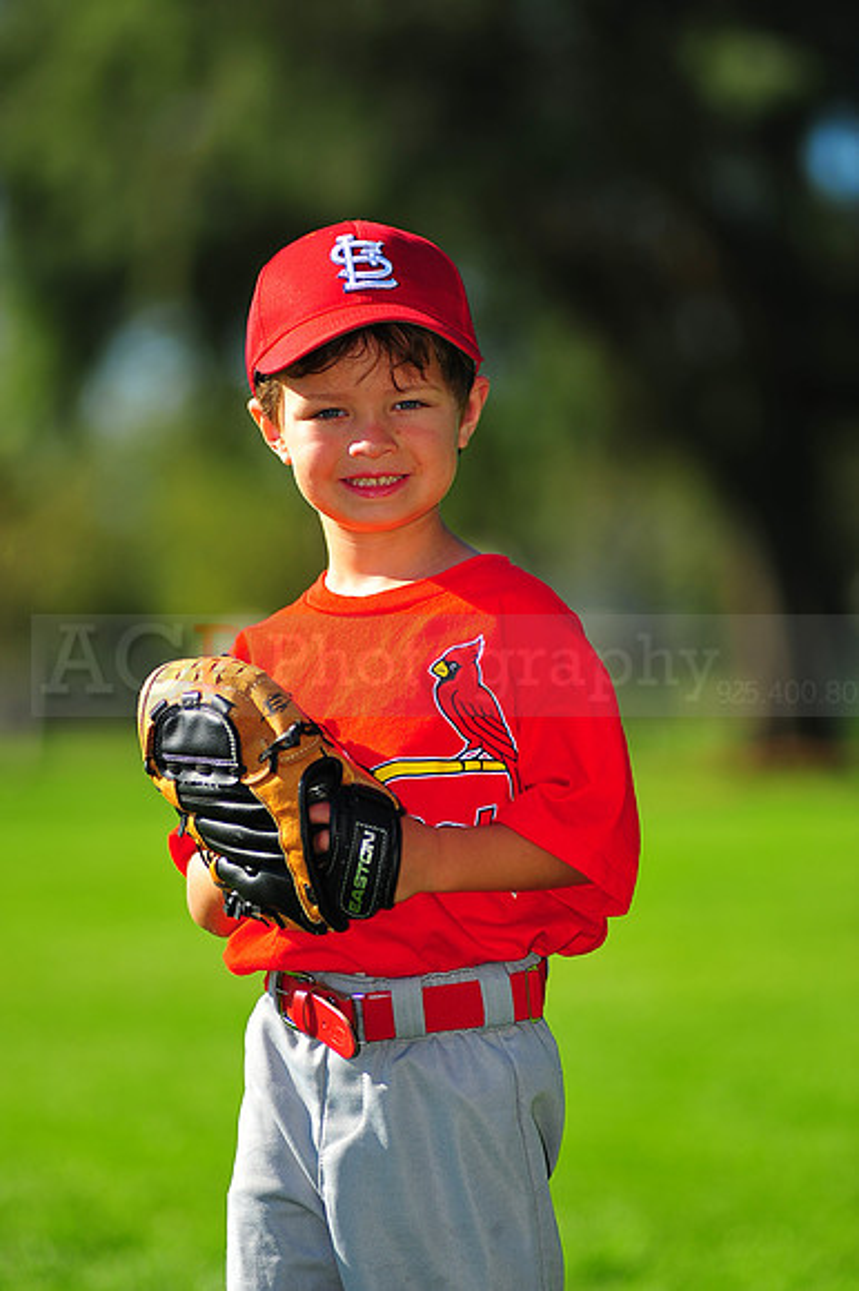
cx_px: 430
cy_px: 646
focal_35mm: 180
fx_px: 6450
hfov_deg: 7.6
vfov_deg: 11.4
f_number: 3.5
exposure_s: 1/1600
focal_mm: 180
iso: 200
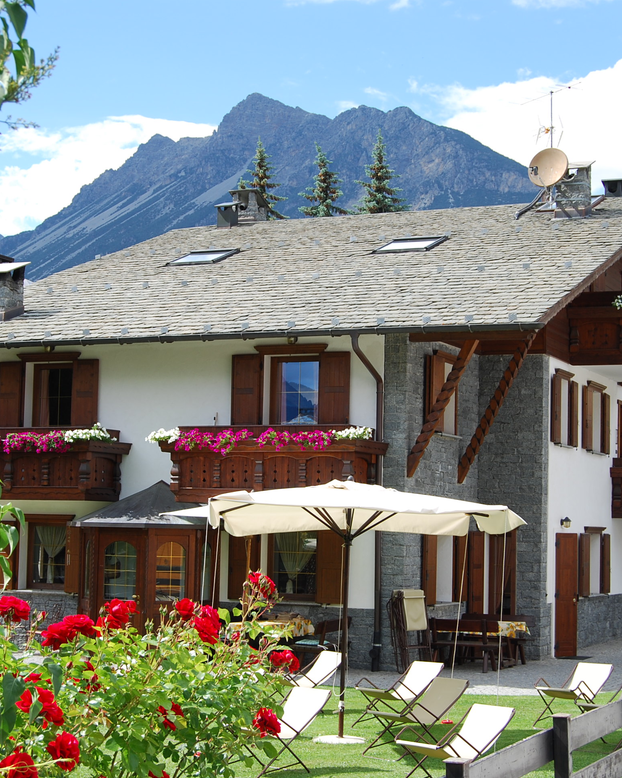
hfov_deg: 23.2
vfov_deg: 28.8
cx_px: 286
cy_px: 392
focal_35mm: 66
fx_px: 1512
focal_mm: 31
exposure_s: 1/200
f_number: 7.1
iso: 100
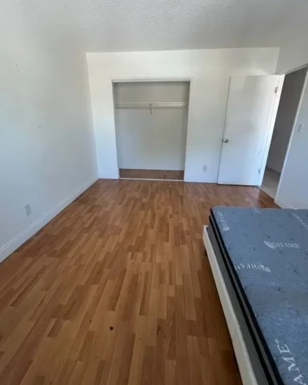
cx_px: 150
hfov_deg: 84.0
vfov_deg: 96.8
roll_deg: -0.6
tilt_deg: -19.1
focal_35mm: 15
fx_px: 171
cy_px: 184
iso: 250
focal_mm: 1.57
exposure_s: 1/94
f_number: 1.8
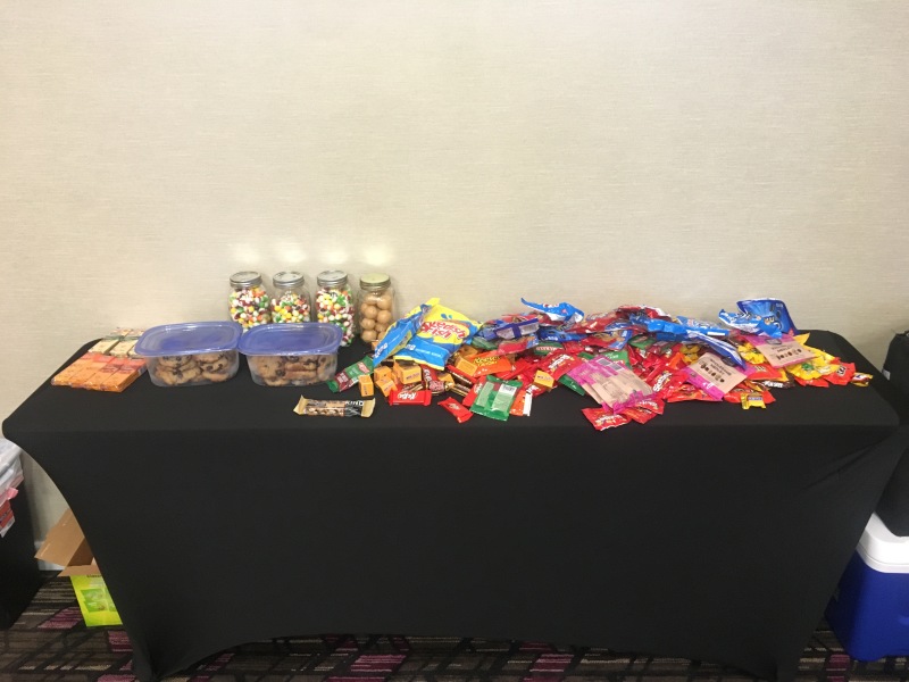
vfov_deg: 48.2
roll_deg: +1.9
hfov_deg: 61.7
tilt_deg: -25.8
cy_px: 341
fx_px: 762
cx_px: 454
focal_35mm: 29
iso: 200
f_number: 2.2
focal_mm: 4.15
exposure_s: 1/17
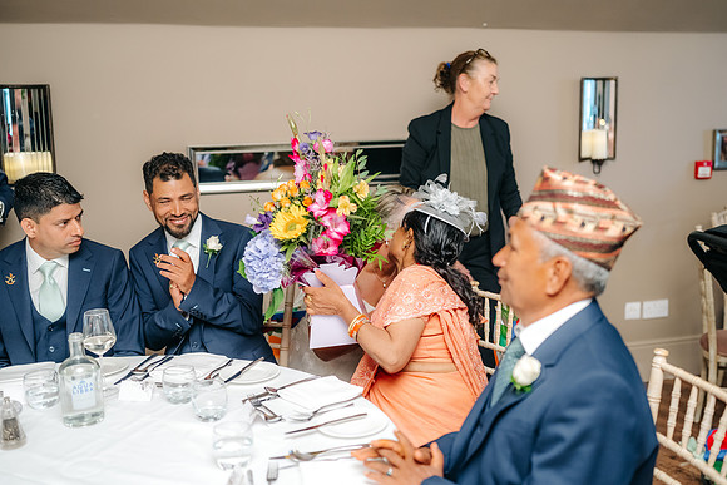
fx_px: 803
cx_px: 406
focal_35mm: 40
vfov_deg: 33.6
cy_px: 241
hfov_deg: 48.6
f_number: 1.6
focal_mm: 35
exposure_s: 1/200
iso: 800
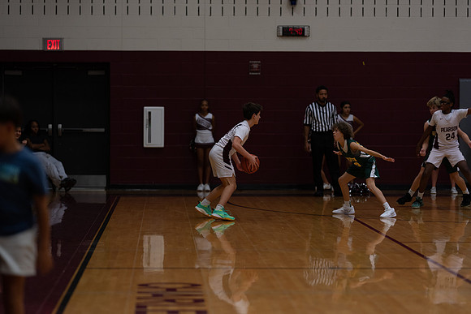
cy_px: 157
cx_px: 236
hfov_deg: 15.2
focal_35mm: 135
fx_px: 1767
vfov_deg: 10.2
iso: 800
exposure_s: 1/800
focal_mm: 135
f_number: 1.8
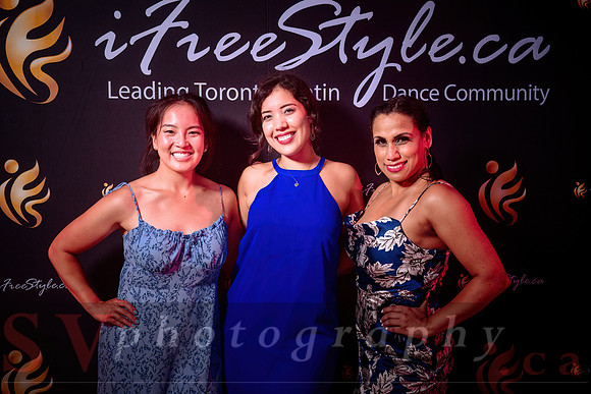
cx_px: 315
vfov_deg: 34.5
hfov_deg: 49.9
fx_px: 634
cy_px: 209
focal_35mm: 39
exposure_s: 1/80
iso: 800
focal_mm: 36
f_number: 4.5
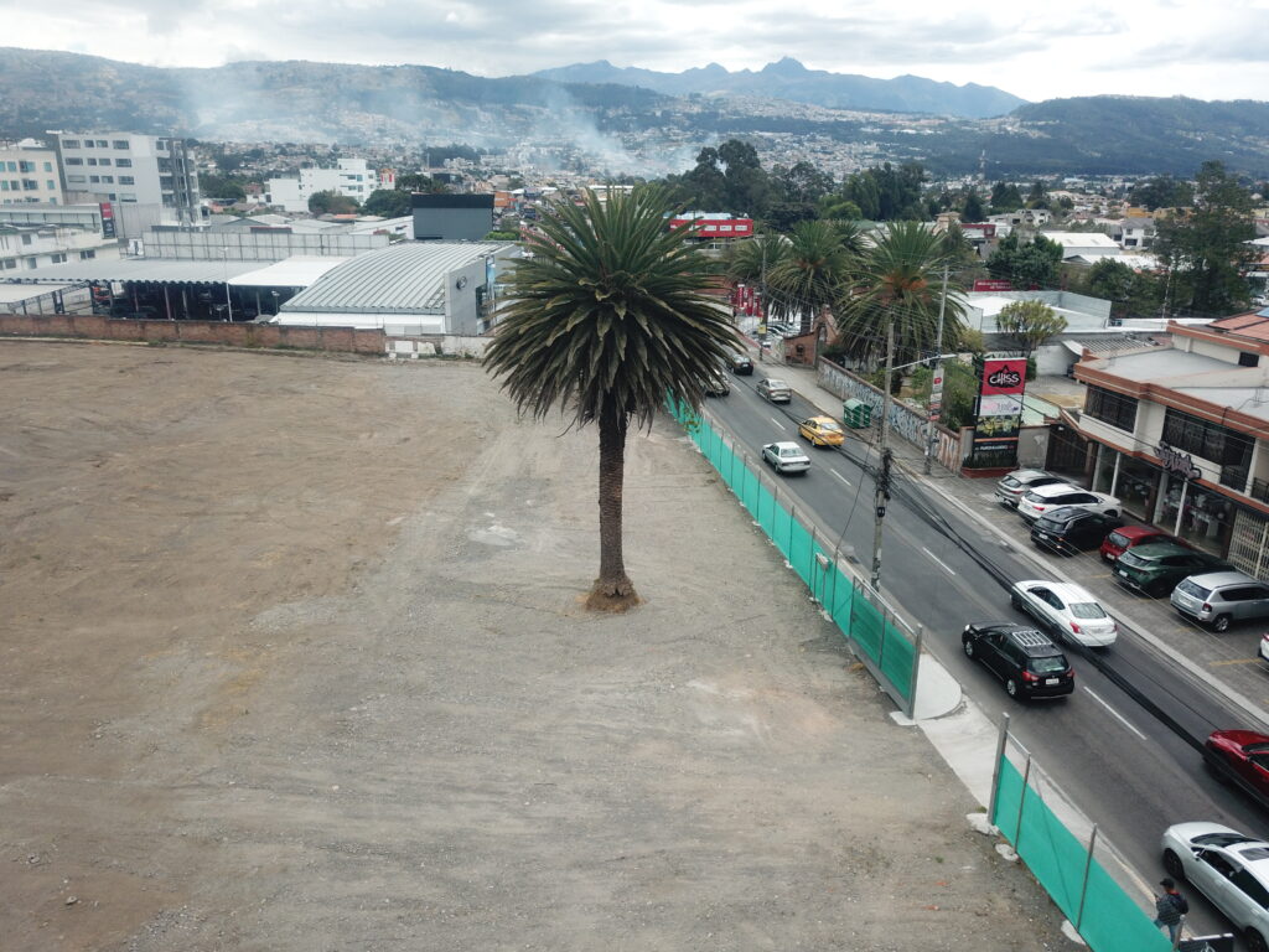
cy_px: 476
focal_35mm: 26
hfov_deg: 67.3
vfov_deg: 53.1
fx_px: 953
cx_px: 634
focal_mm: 4.73
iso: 100
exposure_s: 1/844
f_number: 2.2
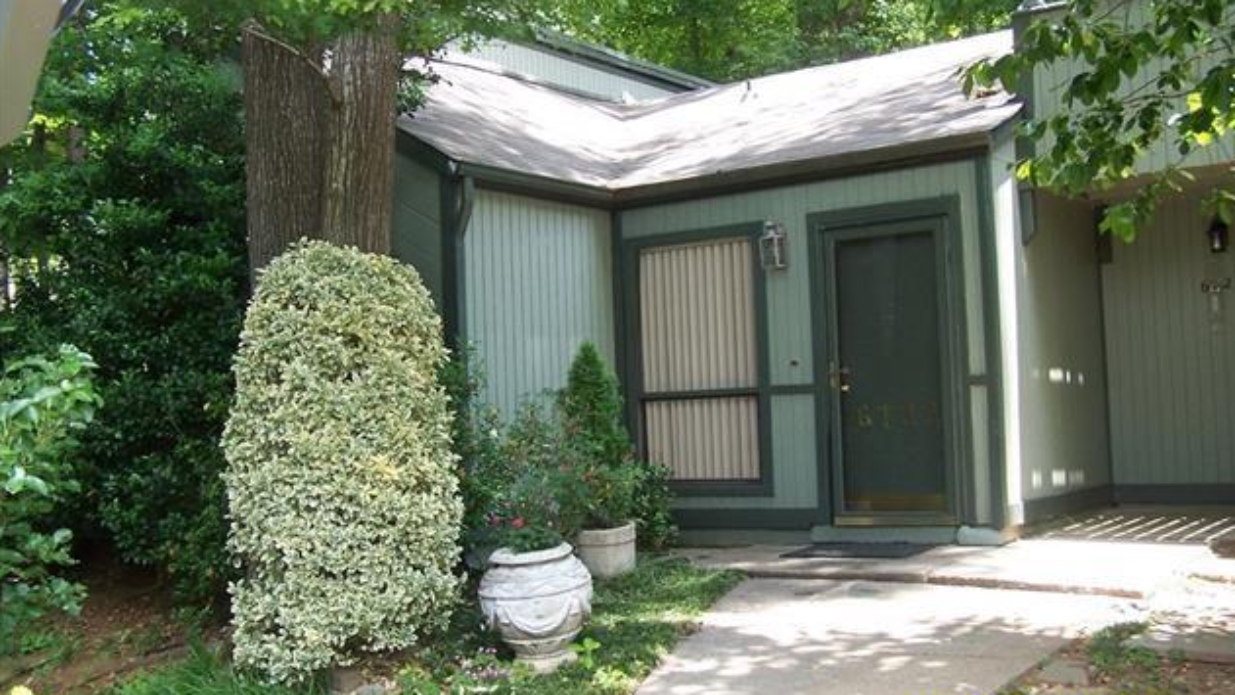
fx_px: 1375
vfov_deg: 28.3
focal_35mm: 42
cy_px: 372
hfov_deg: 48.4
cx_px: 622
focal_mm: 6.3
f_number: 2.8
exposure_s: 1/90
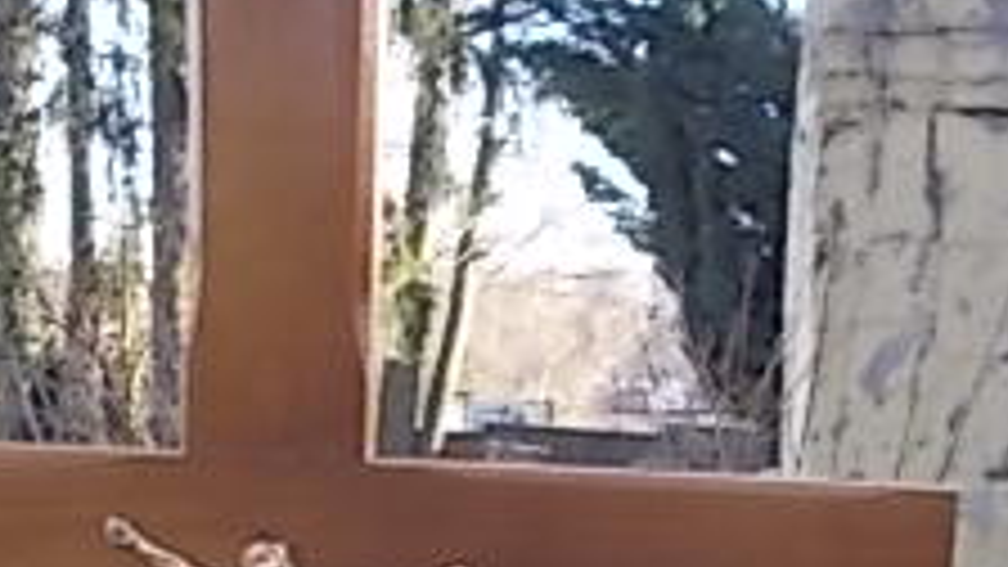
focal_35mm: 81
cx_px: 396
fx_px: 2165
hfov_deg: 26.2
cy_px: 909
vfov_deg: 13.8
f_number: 3.2
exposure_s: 1/50
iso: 80
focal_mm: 4.6
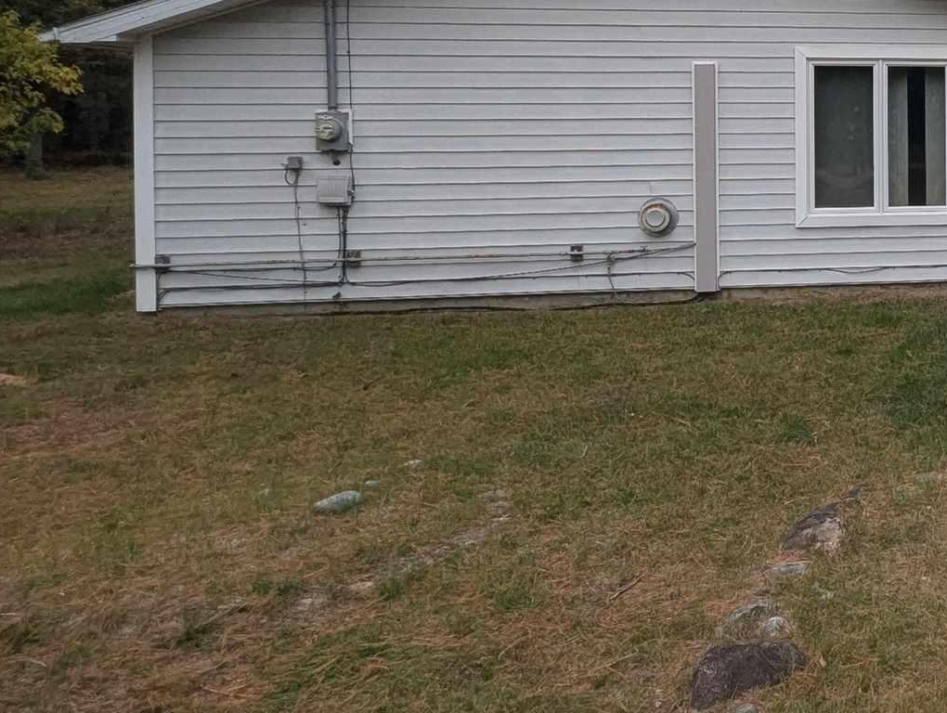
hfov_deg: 37.2
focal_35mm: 39
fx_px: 1068
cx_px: 1117
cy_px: 119
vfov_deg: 35.4
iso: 36
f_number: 2.2
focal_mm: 1.95
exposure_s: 1/594
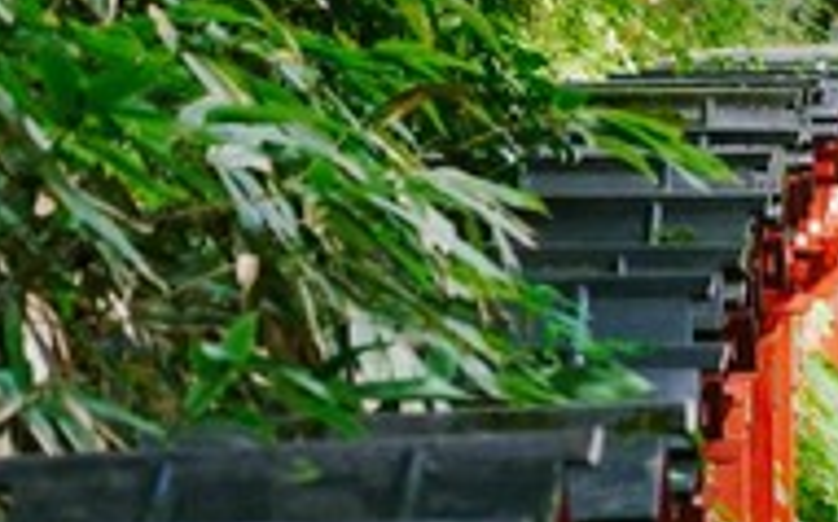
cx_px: 1000
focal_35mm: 437
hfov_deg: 4.8
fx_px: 9972
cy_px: 92
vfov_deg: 3.0
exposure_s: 1/160
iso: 2000
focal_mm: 105
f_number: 4
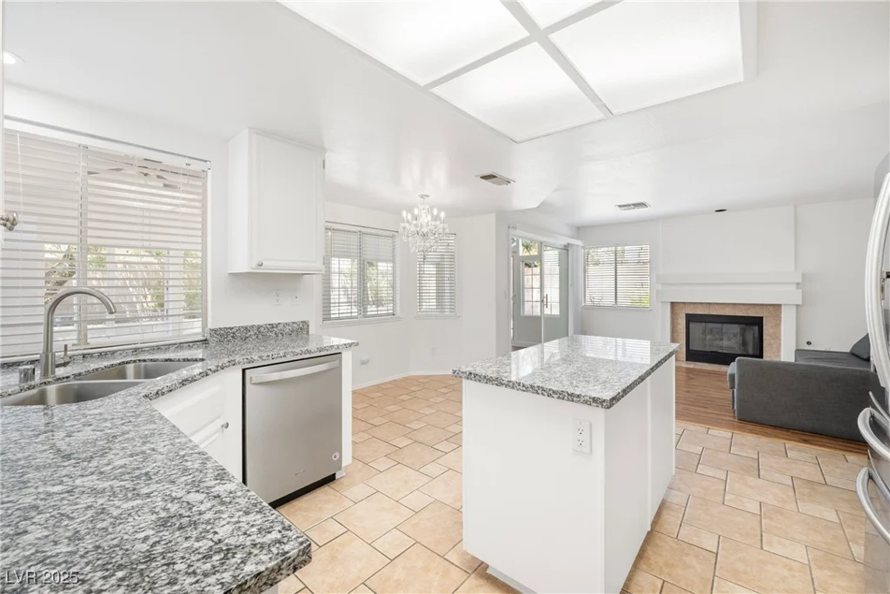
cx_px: 445
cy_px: 297
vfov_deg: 81.2
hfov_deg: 104.2
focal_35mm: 14
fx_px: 346
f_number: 9
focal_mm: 14
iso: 100
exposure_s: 1/3
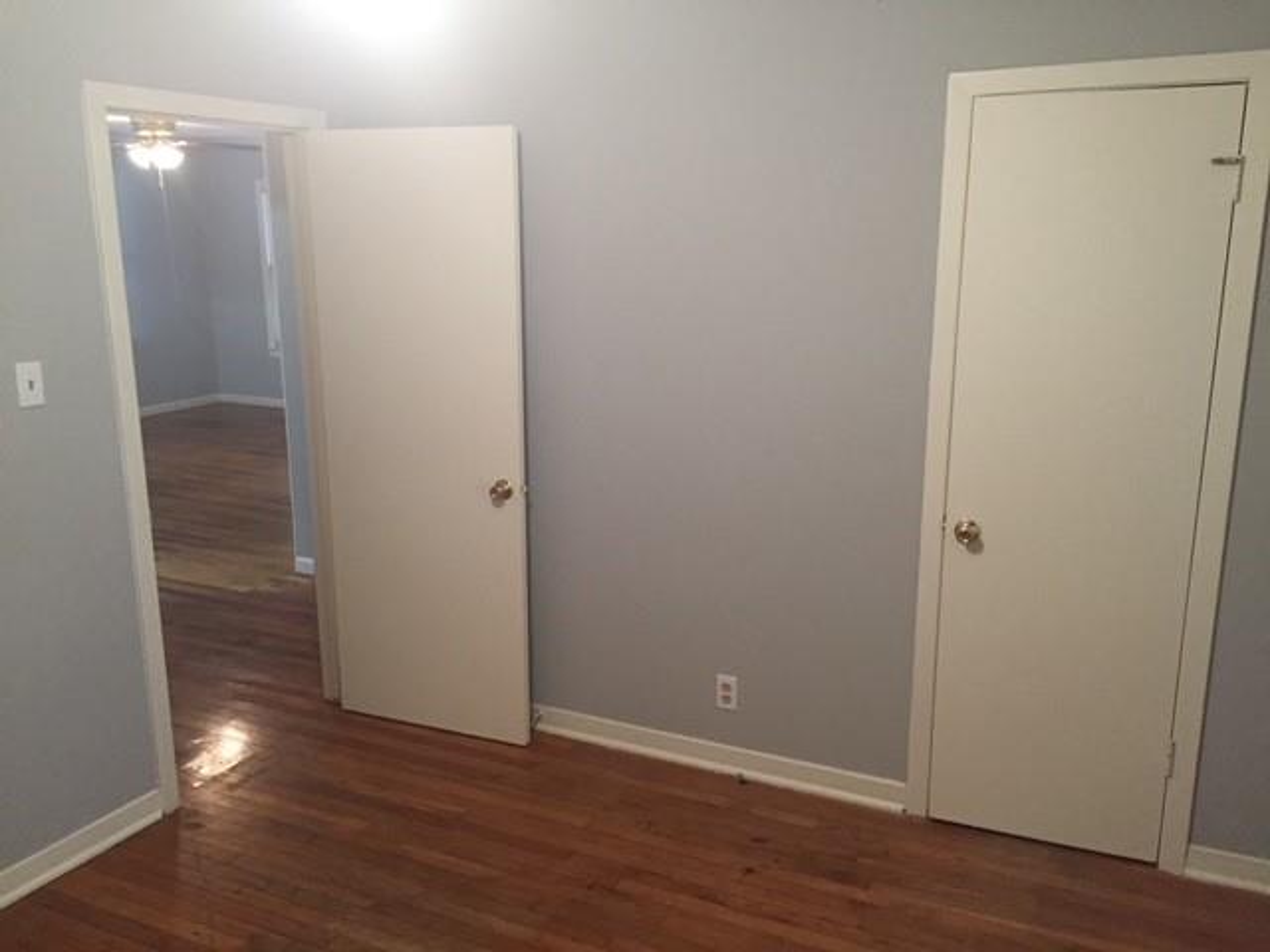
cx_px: 635
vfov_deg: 48.2
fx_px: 1064
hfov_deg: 61.7
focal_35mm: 29
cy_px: 476
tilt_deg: -11.7
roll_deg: -0.3
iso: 200
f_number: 2.2
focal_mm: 4.15
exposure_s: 1/30
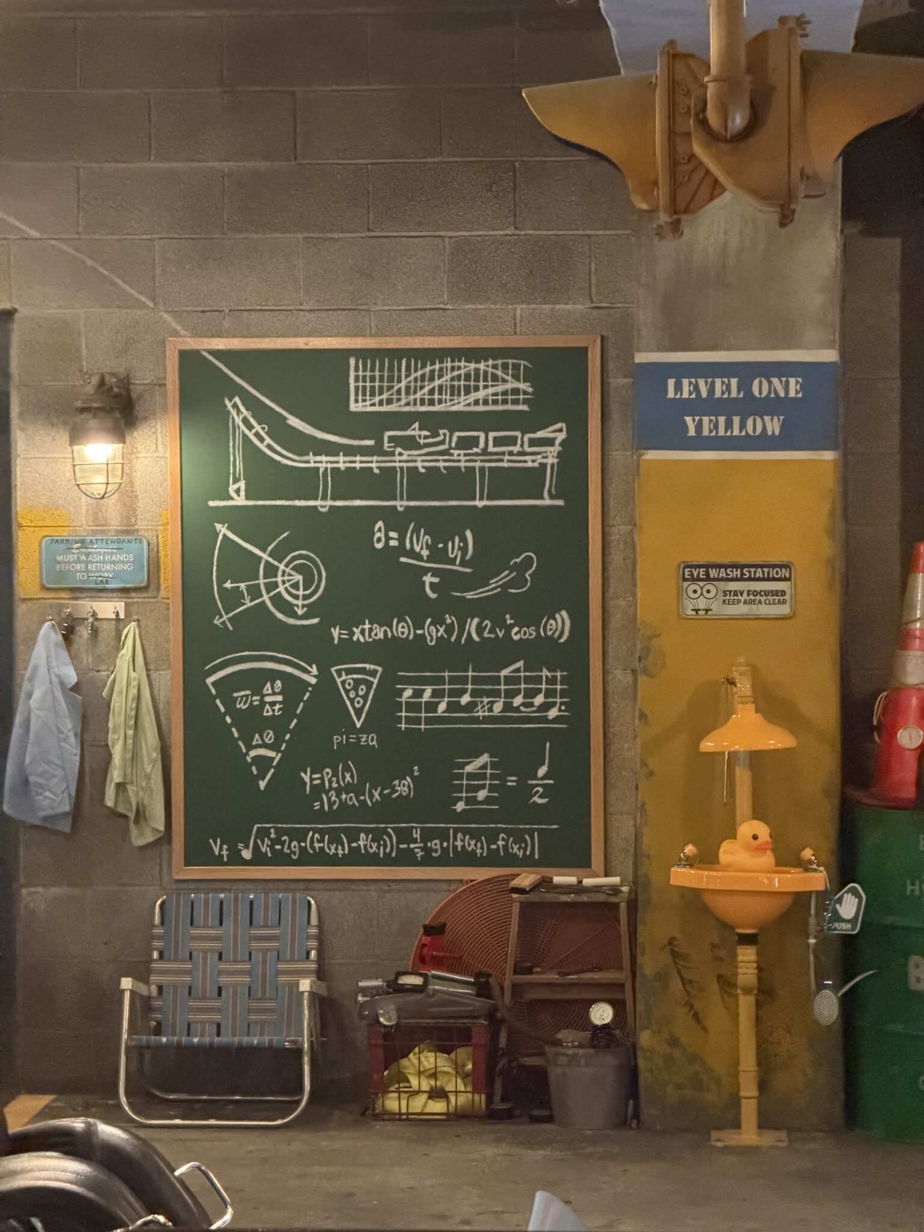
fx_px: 3559
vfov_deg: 19.6
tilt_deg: -3.0
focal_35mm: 100
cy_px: 616
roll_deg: +0.2
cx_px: 462
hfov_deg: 14.8
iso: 2500
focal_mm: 16.89
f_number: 2.8
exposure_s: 1/30
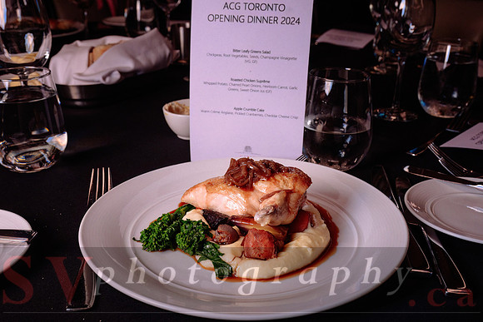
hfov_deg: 48.0
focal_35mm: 40
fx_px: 542
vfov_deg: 33.1
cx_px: 241
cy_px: 163
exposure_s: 1/50
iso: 1250
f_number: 9
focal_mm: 33.5
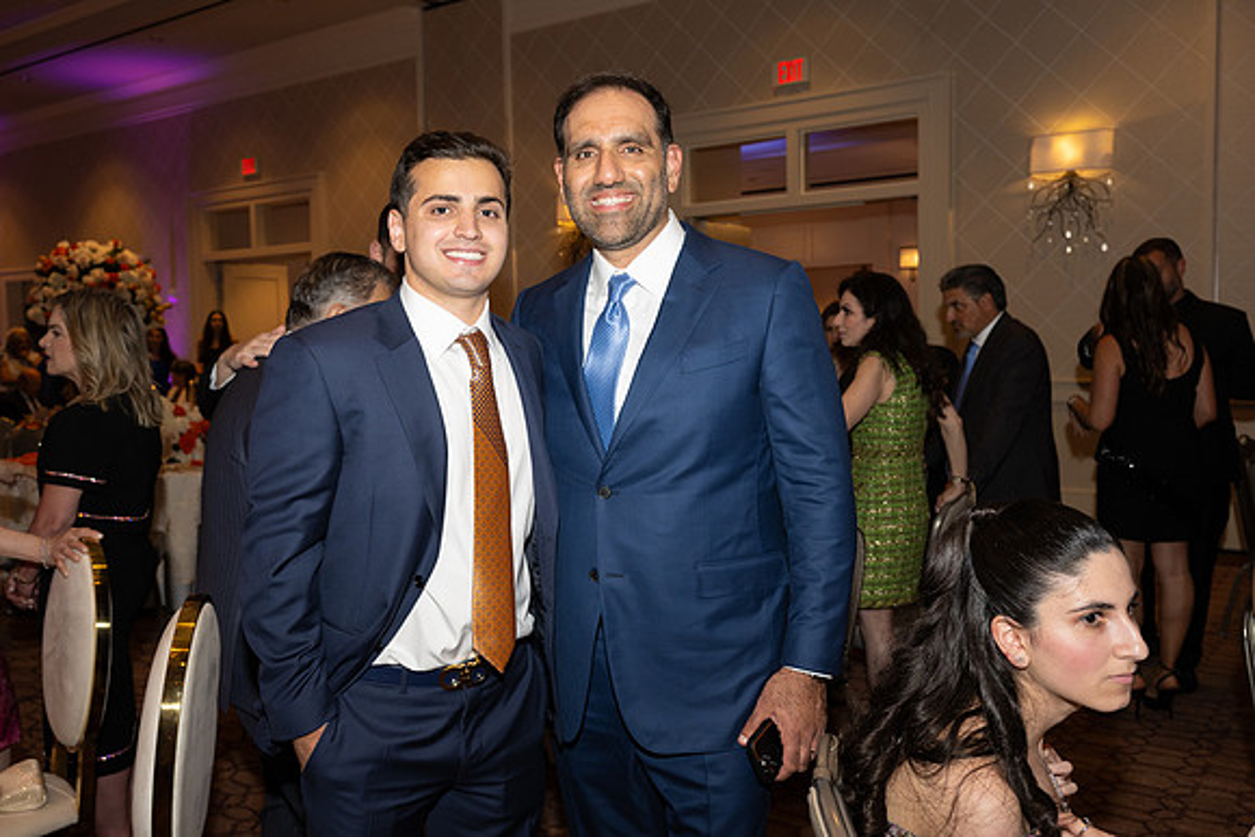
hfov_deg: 60.3
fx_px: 1081
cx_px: 628
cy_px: 418
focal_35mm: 31
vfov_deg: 42.3
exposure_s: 1/100
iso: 800
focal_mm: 31
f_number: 5.6
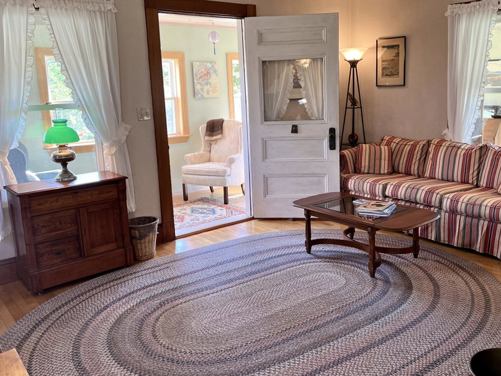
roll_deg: +1.8
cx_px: 281
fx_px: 478
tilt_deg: -9.8
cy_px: 167
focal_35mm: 33
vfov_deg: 42.9
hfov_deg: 55.2
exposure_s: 1/120
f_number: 1.5
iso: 100
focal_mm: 5.7
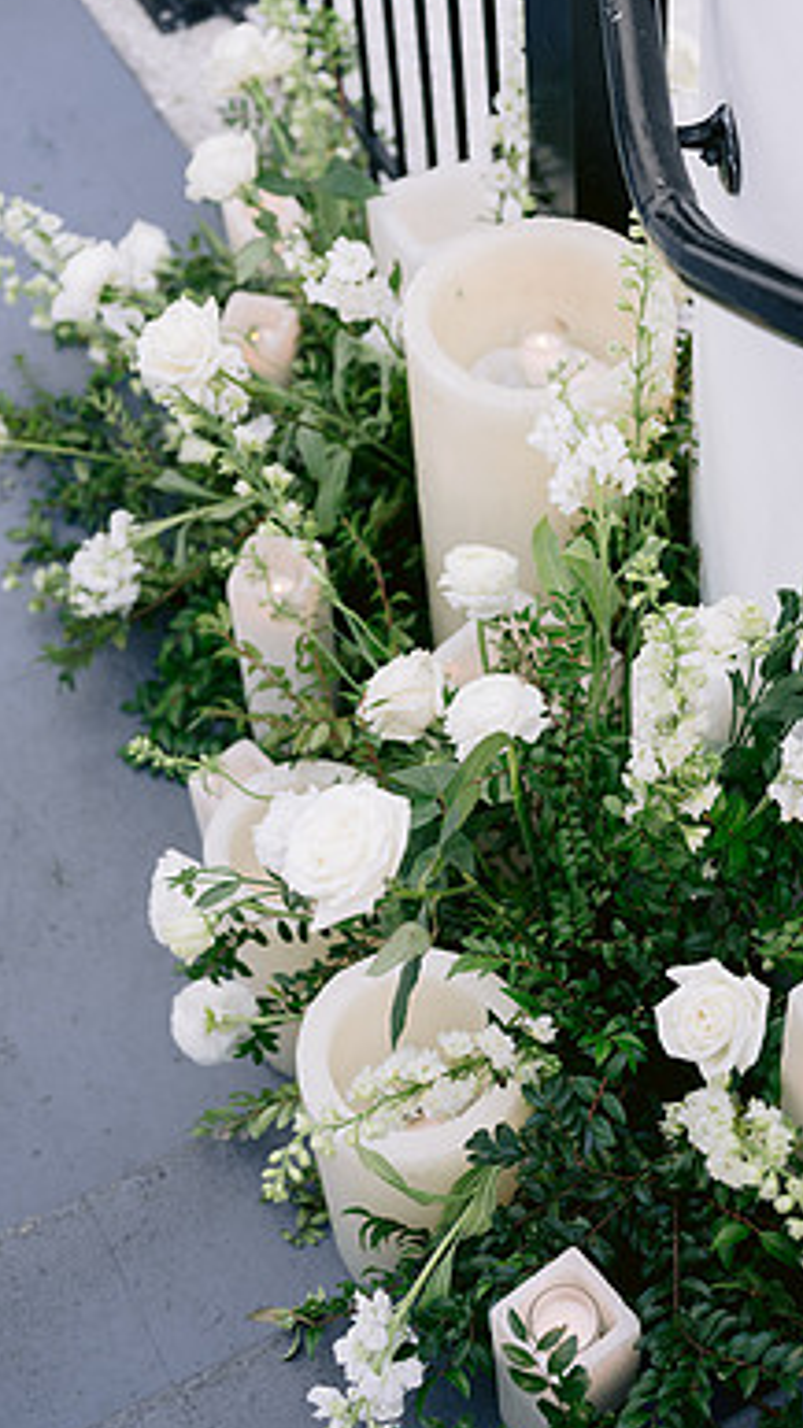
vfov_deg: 34.4
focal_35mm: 61
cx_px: 518
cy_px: 684
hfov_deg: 19.7
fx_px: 2310
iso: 160
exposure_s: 1/200
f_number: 3.2
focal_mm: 50
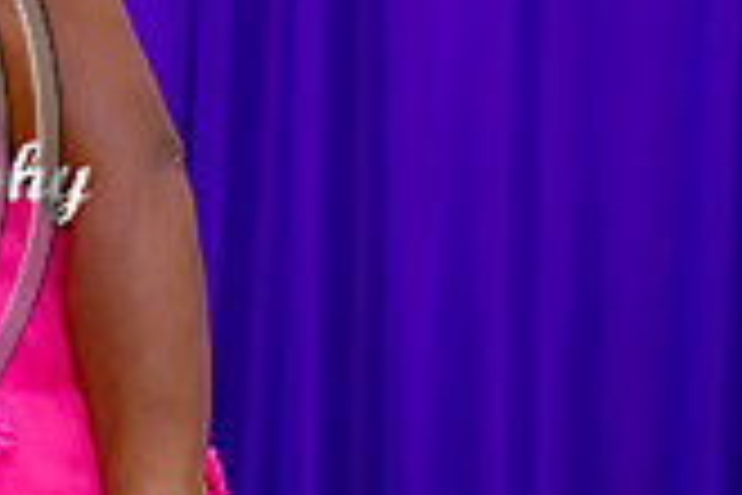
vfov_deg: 4.1
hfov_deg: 6.1
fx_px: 6925
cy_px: -7
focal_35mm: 336
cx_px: -203
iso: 640
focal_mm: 78
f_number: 2.8
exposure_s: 1/80
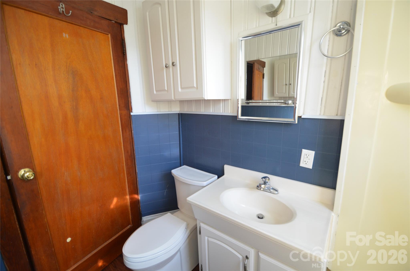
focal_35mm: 15
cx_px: 205
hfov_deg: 100.5
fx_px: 170
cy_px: 136
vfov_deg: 77.1
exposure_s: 1/60
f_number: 4
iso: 560
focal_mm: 10
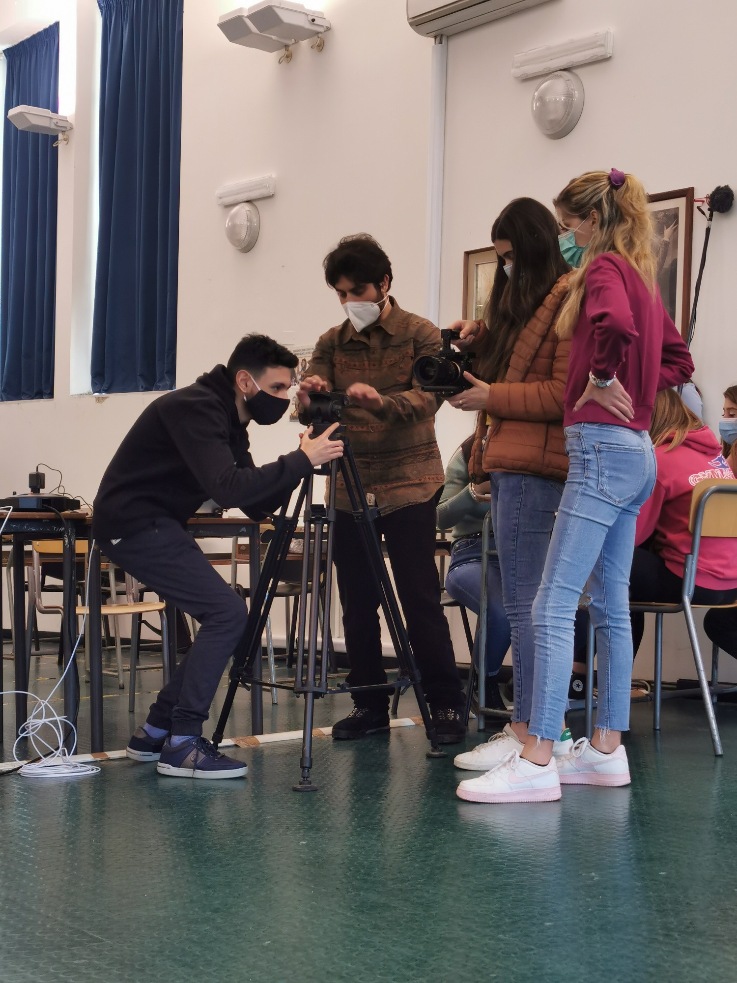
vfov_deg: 38.2
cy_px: 492
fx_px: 1419
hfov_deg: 29.1
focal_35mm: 50
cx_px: 368
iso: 160
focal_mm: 5.56
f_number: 1.6
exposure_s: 1/50
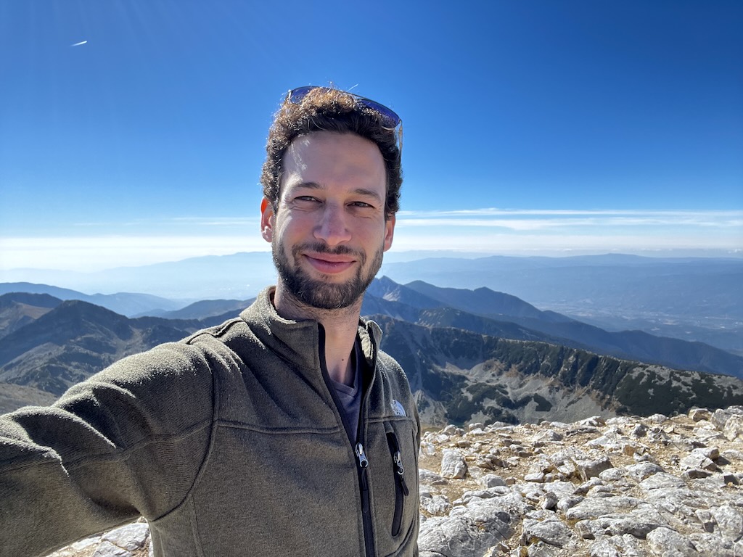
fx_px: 494
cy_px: 278
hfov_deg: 73.9
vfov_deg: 58.9
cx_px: 372
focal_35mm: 23
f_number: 2.2
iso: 32
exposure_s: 1/1038
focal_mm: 2.71
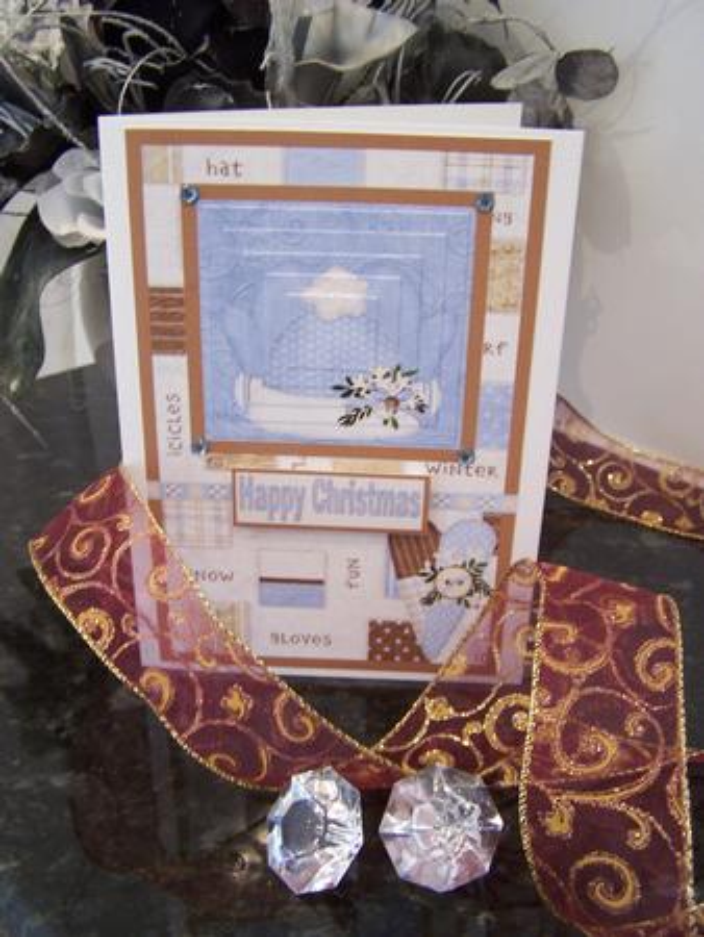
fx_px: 1029
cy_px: 468
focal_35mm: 38
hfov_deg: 37.8
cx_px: 352
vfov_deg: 49.0
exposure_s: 1/10
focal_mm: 6.3
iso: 140
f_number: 2.8
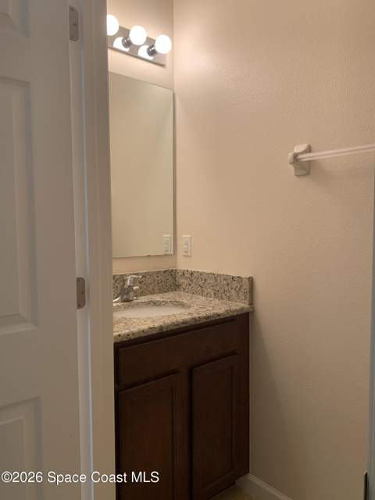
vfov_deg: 67.3
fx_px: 376
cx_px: 188
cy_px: 250
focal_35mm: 26
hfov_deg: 53.1
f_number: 1.8
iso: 64
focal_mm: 4.25
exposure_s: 1/60
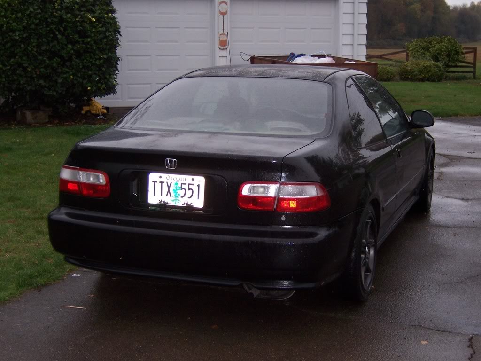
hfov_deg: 32.2
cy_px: 180
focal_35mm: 60
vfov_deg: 24.4
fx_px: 834
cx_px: 240
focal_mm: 10
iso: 140
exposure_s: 1/90
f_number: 4
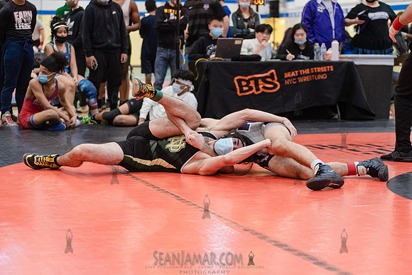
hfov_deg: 23.6
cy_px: 138
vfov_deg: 15.9
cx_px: 206
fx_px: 984
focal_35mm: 86
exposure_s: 1/400
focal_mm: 80
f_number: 3.5
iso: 4000
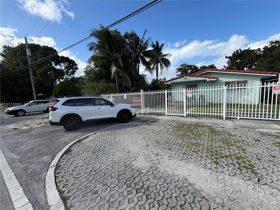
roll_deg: +2.5
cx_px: 140
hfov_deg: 102.1
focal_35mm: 14
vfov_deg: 85.7
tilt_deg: -5.6
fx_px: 113
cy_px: 105
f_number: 2.2
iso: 25
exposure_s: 1/770
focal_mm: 2.22
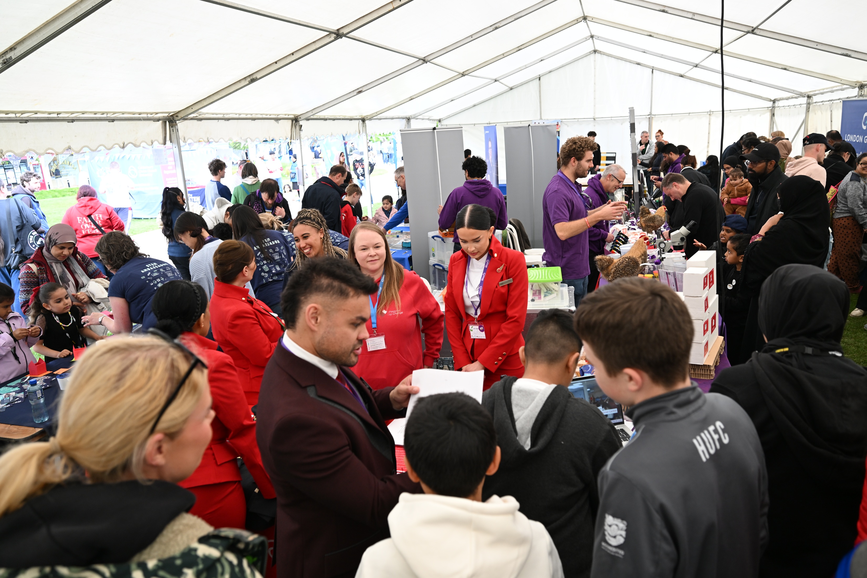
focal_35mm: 24
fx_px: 590
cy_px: 289
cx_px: 434
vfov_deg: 52.2
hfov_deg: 72.6
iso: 400
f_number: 4
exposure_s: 1/125
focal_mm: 24.5
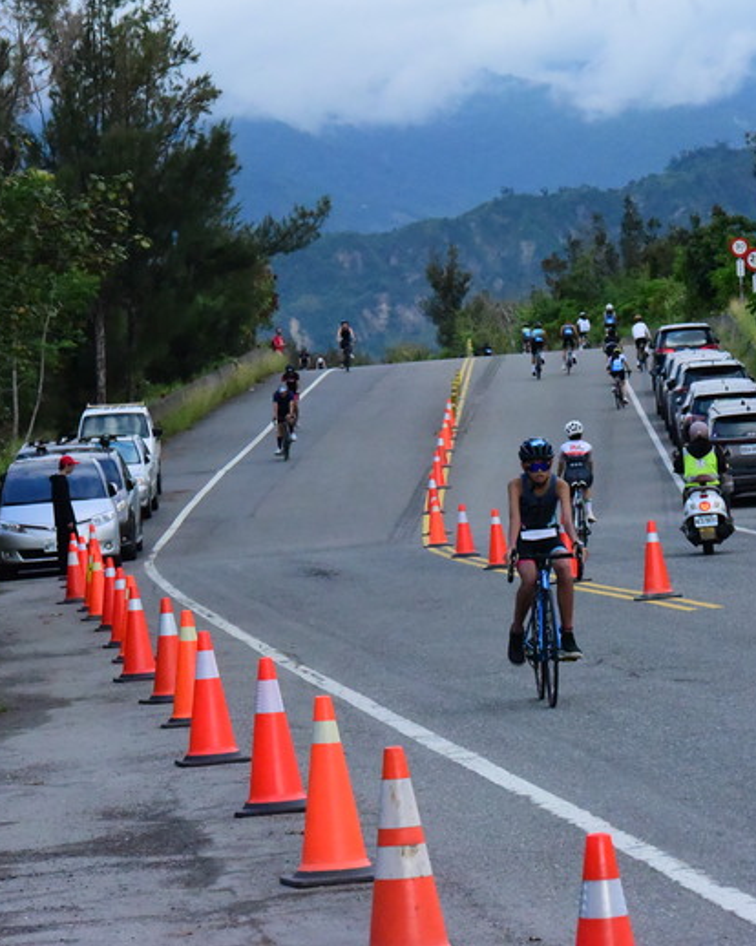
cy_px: 472
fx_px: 5345
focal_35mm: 191
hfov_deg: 8.1
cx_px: 542
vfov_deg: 10.1
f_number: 14
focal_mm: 135
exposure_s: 1/3200
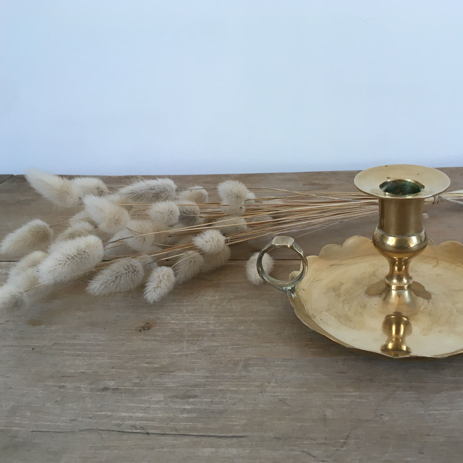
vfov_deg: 47.2
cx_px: 298
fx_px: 530
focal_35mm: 35
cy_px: 230
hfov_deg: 46.7
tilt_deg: -22.0
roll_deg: +2.7
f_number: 2.2
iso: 32
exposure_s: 1/33
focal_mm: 4.15
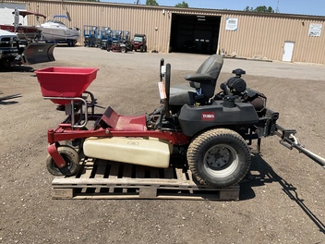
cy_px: 128
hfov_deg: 55.3
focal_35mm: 33
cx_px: 168
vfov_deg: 42.9
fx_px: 310
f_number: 1.8
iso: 25
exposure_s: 1/1786
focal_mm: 3
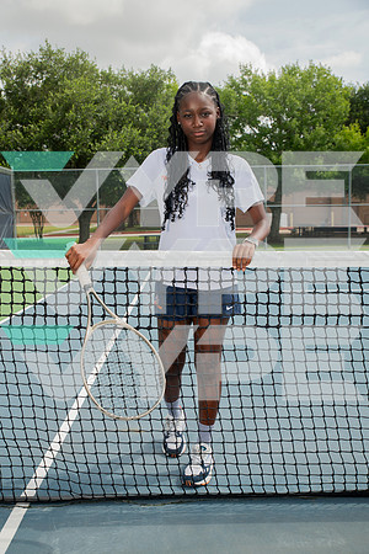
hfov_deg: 36.9
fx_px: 553
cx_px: 184
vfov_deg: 53.1
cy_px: 277
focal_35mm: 36
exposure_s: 1/400
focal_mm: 36
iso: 100
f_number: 5.6
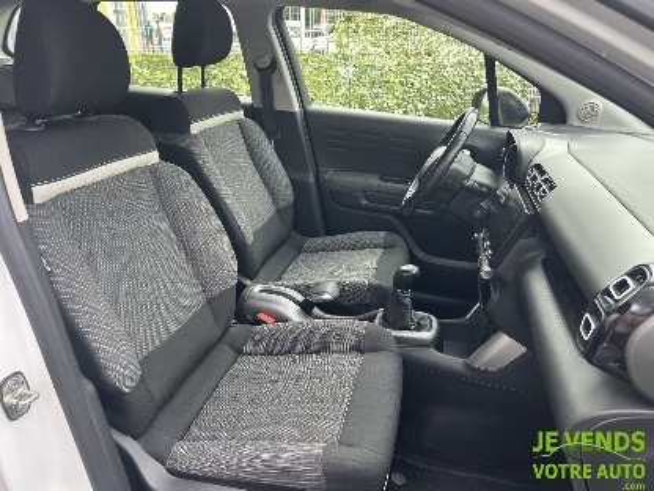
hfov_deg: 67.3
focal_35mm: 26
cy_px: 246
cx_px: 327
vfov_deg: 53.1
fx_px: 491
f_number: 1.5
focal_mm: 5.7
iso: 40
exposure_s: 1/168
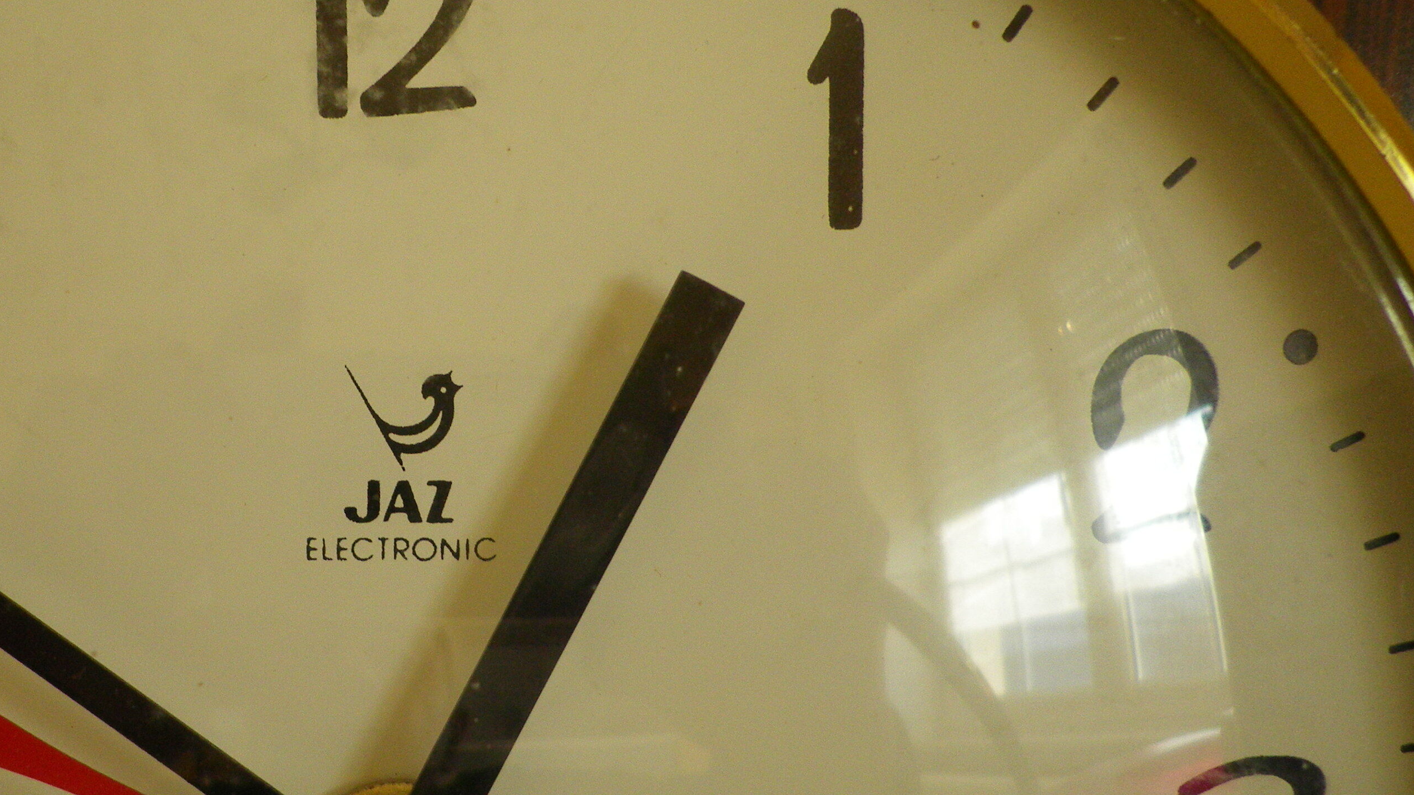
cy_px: 443
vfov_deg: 24.9
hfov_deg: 41.8
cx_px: 380
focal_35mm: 48
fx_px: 1800
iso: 125
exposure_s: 1/60
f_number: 2.6
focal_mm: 4.9
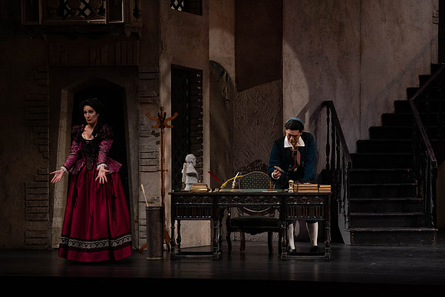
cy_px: 148
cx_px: 222
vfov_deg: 9.6
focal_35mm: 143
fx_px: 1768
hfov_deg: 14.3
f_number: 9
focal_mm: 143
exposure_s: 1/250
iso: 3200
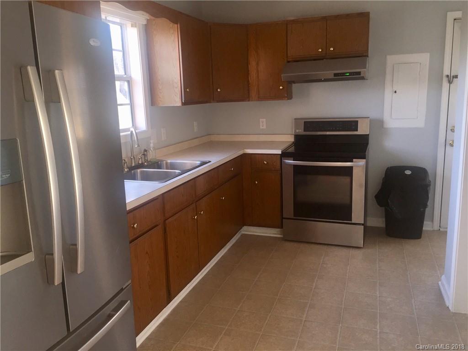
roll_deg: +1.3
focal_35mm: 29
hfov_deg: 61.7
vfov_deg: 48.2
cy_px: 176
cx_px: 234
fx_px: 392
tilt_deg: -11.6
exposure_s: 1/30
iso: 50
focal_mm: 4.15
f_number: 2.2
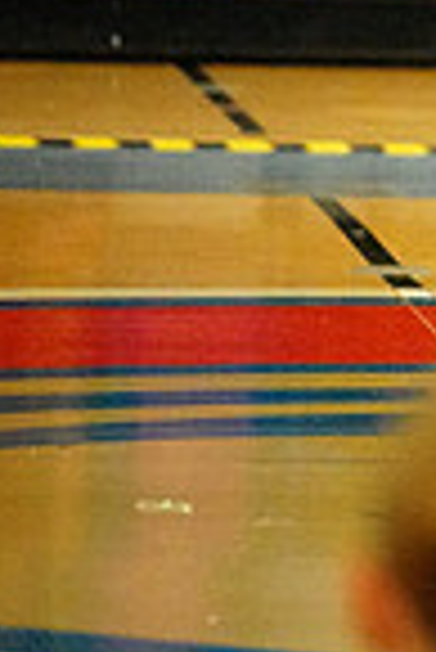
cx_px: 1250
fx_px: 10873
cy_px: -16
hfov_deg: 2.3
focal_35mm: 600
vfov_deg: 3.4
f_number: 2.8
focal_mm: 150
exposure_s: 1/1600
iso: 25600
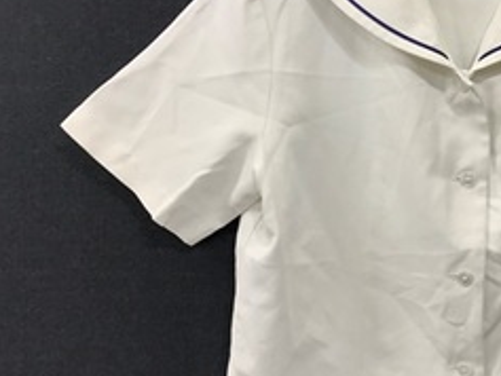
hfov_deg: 31.1
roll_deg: -0.2
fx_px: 854
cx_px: 454
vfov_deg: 24.8
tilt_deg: -2.5
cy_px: 212
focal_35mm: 59
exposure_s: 1/49
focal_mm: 3.99
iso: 25
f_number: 1.8
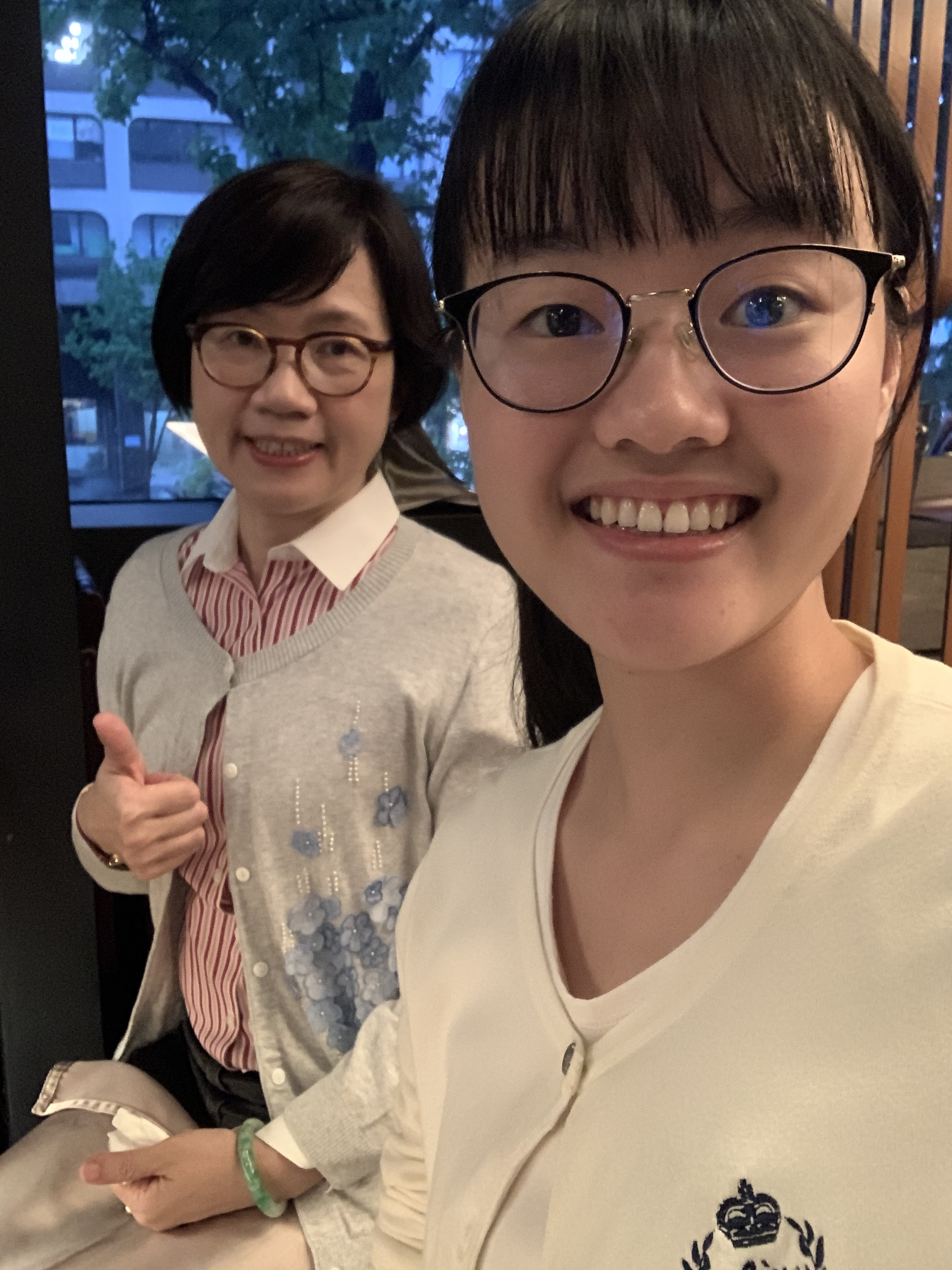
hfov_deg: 42.9
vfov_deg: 55.3
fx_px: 1210
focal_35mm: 33
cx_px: 467
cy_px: 634
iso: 640
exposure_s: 1/15
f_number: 2.2
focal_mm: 2.87
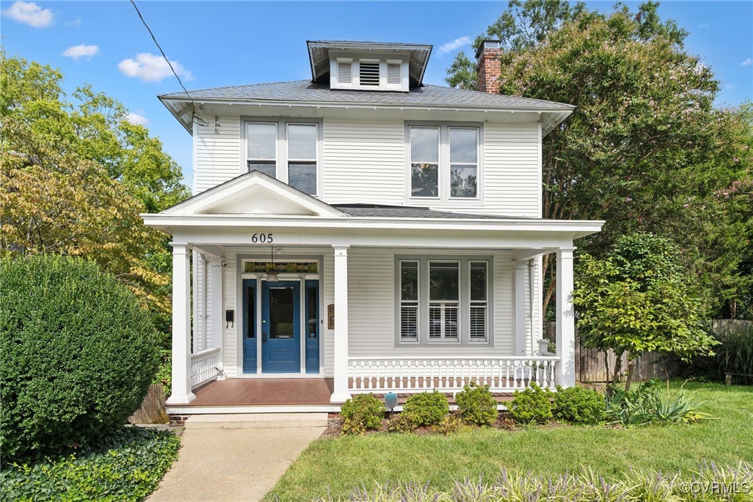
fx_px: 397
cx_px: 376
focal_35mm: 19
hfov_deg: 86.9
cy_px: 251
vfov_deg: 64.5
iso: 320
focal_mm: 19
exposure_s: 1/640
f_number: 6.3
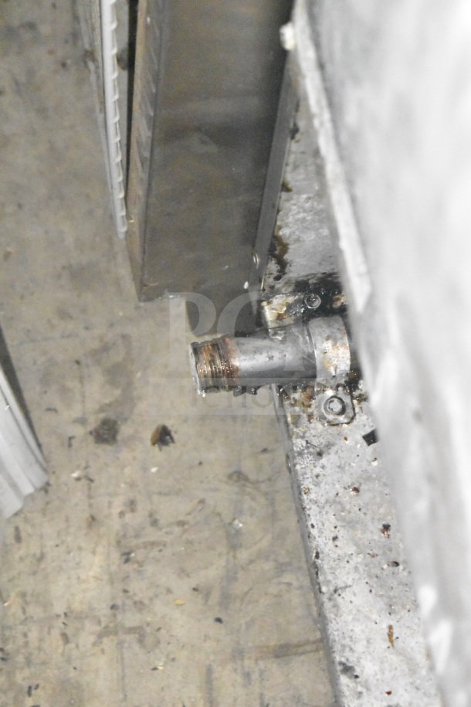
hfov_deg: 16.6
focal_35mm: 82
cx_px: 236
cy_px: 354
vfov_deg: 24.6
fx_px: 1619
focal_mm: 55
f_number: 5.6
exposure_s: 1/40
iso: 25600
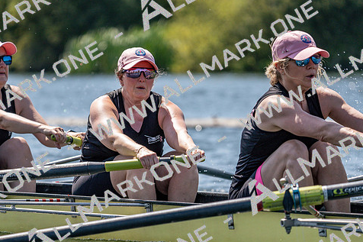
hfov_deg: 5.5
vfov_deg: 3.7
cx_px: 183
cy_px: 143
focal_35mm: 373
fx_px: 3760
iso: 400
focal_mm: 306
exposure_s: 1/2000
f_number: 6.3
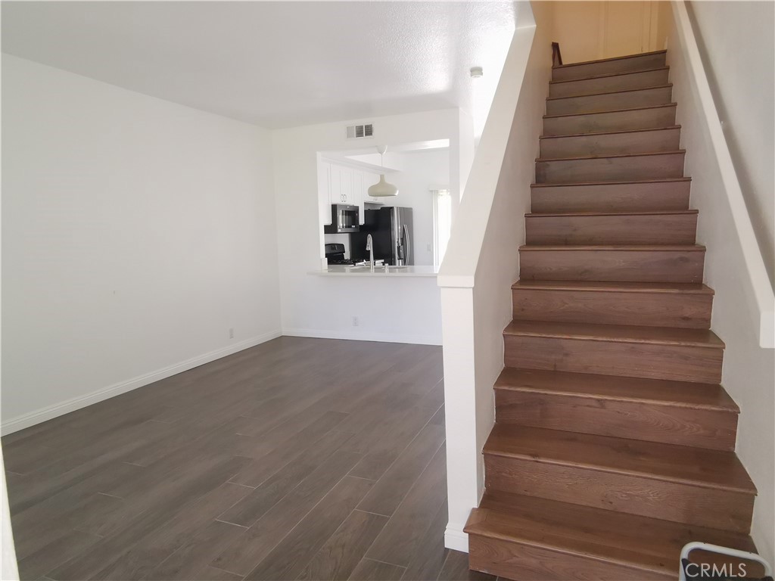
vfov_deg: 61.1
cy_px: 290
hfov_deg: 76.4
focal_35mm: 22
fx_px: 493
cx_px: 388
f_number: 2.2
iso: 400
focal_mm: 2.35
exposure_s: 1/50
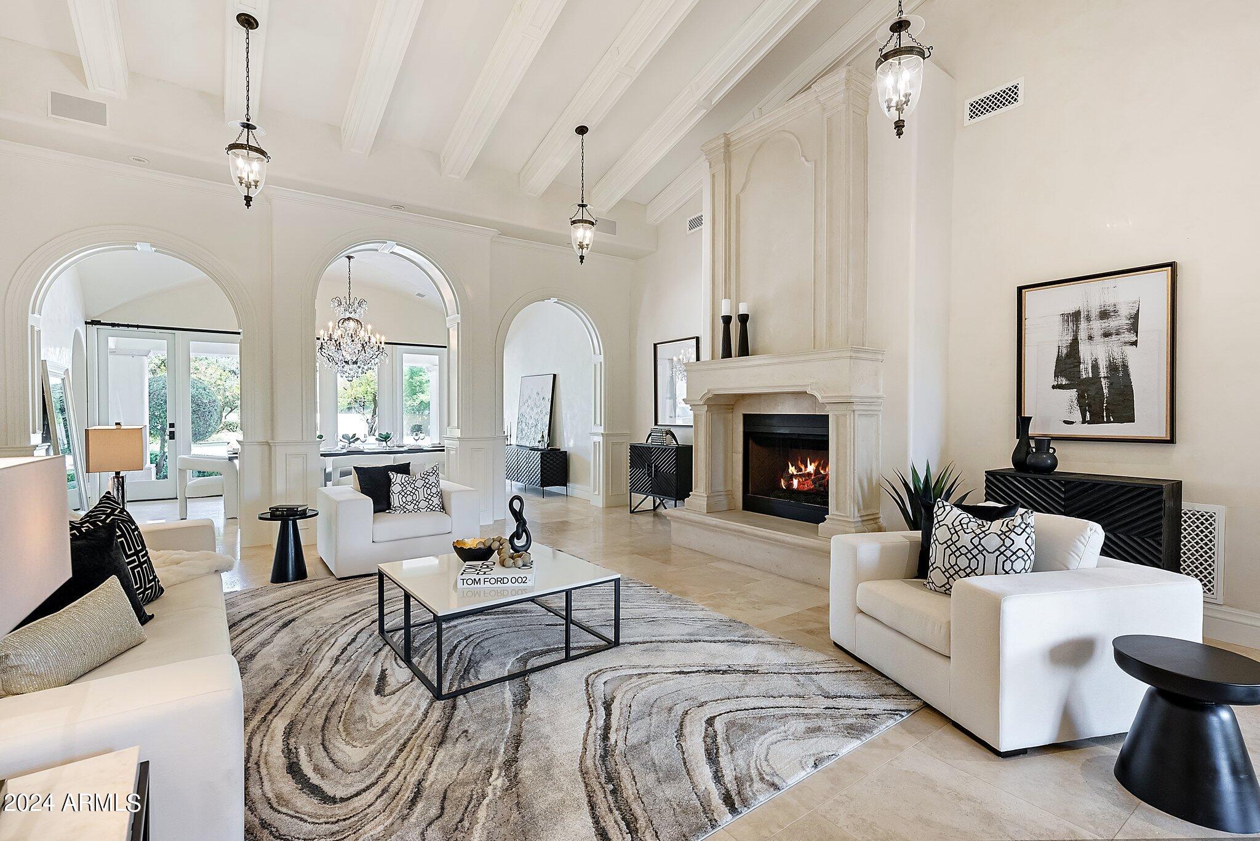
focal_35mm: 16
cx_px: 630
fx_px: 560
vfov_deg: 73.8
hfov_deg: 96.7
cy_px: 420
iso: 2500
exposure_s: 1/100
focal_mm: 16
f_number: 8
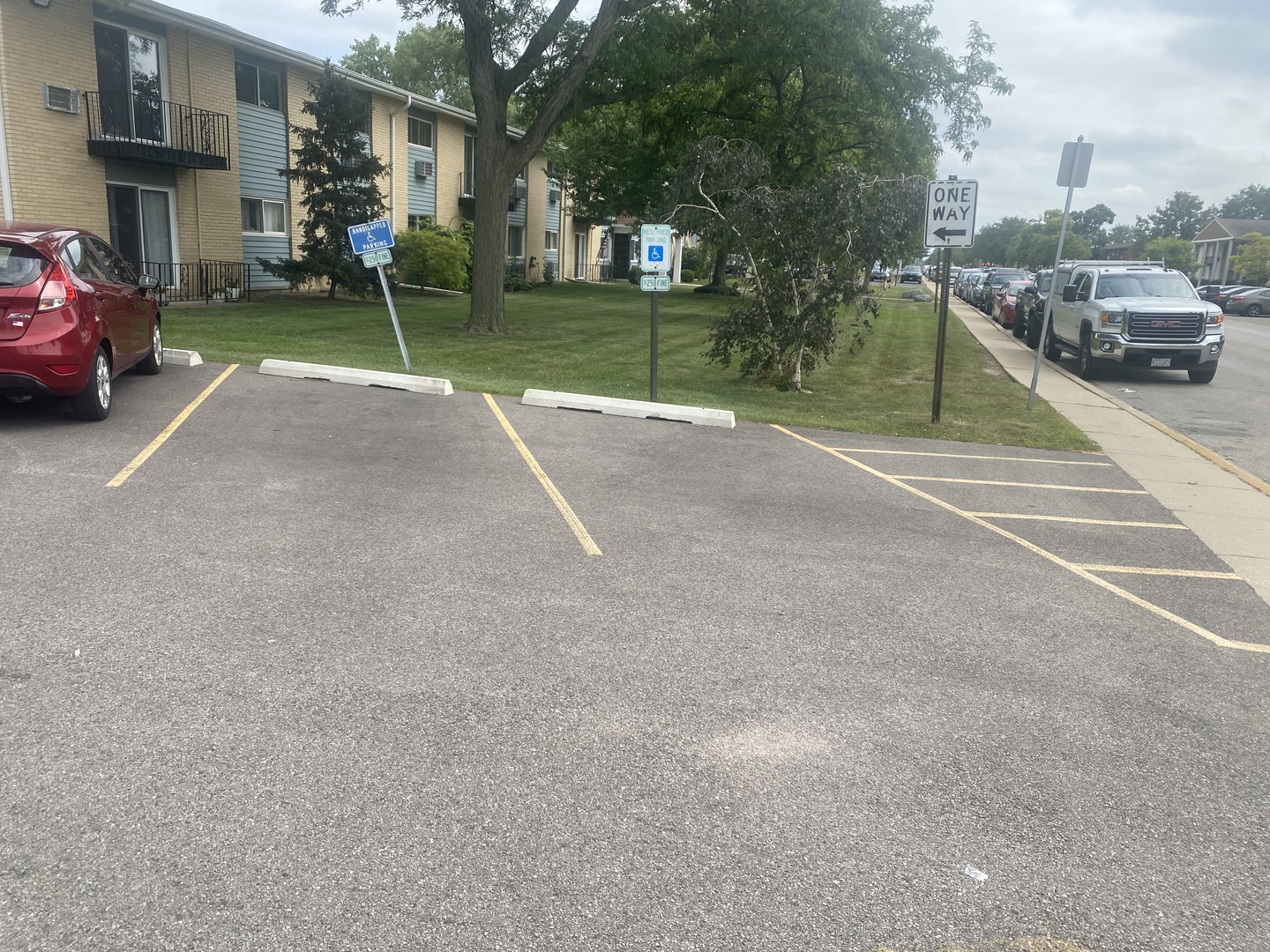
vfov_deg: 53.1
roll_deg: -4.9
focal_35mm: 26
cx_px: 635
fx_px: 954
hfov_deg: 67.3
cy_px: 476
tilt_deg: -15.7
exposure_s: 1/1701
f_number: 1.8
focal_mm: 4.25
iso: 32
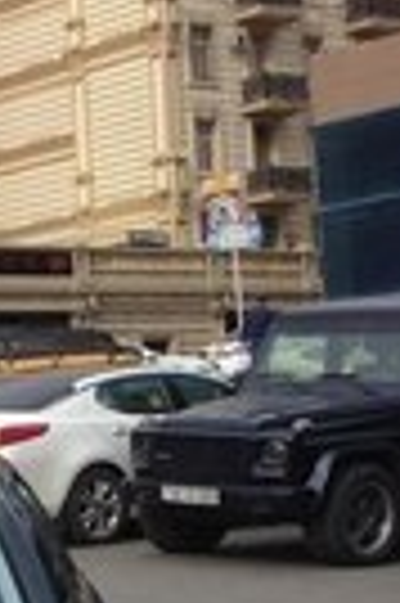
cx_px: -418
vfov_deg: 16.0
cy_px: 522
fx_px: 2122
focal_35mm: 127
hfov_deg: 9.9
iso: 50
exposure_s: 1/1355
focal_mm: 4.12
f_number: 2.4
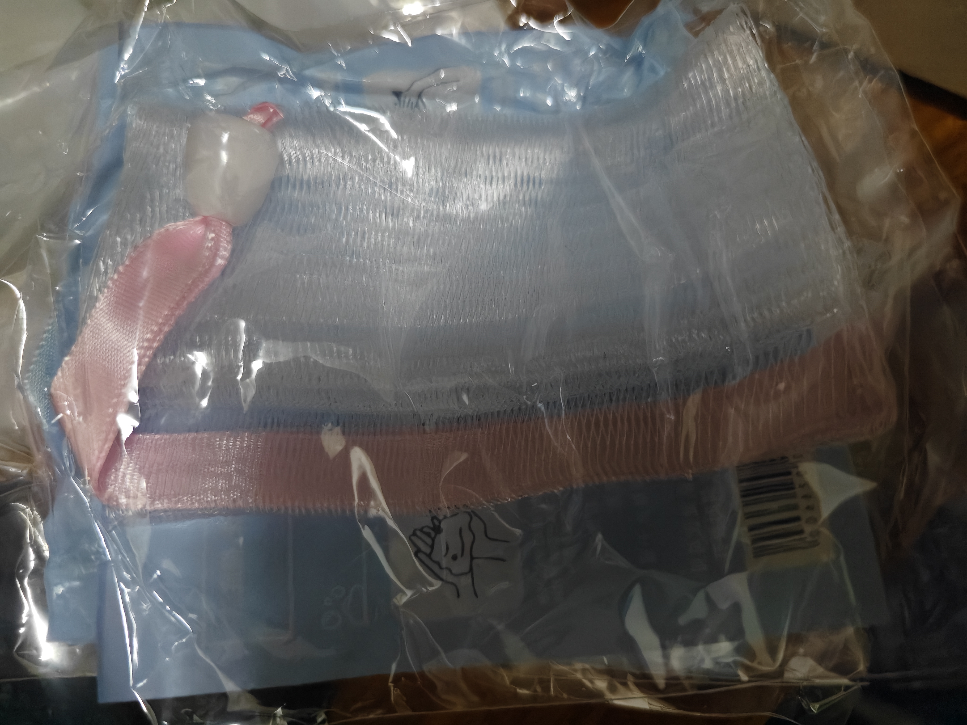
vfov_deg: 58.9
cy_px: 362
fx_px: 643
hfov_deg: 73.9
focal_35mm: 23
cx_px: 484
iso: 12758
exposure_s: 1/160
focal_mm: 5.56
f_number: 1.88
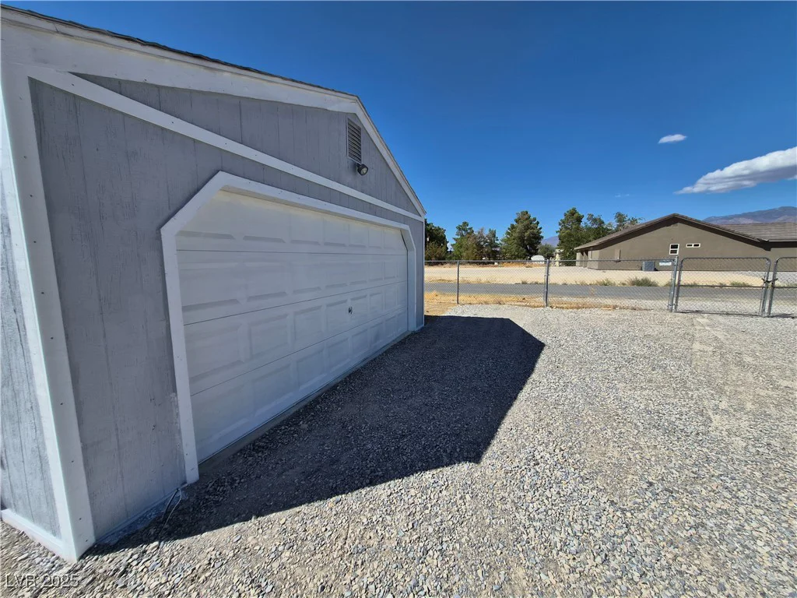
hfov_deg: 106.2
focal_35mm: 13
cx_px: 398
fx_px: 299
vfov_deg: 89.9
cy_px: 299
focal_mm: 1.7
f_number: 2.2
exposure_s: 1/2012
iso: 25
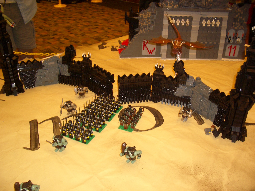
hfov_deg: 52.6
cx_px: 128
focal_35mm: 35
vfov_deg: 40.7
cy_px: 96
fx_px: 258
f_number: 2.6
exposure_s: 1/60
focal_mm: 5.8
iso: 100
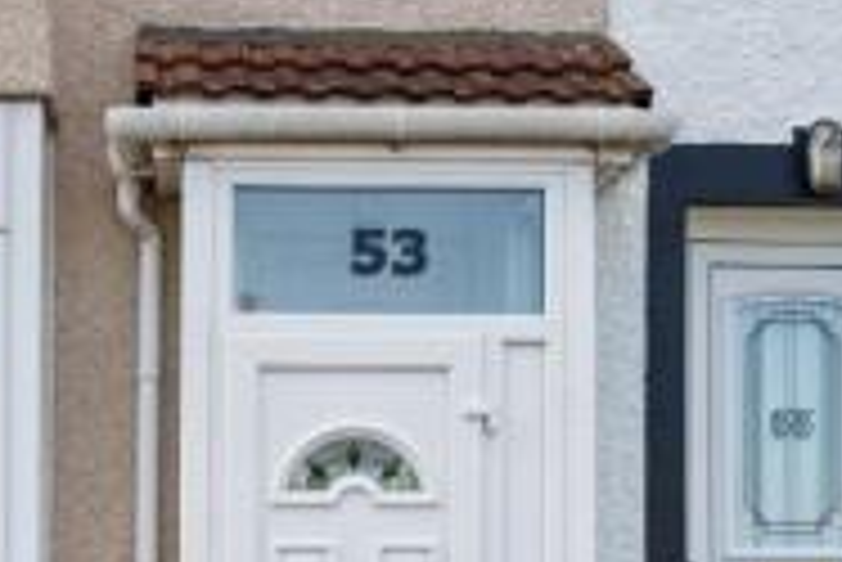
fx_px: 2083
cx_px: 302
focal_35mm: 89
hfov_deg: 22.8
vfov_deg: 14.9
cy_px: 650
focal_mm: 35
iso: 800
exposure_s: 1/6400
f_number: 4
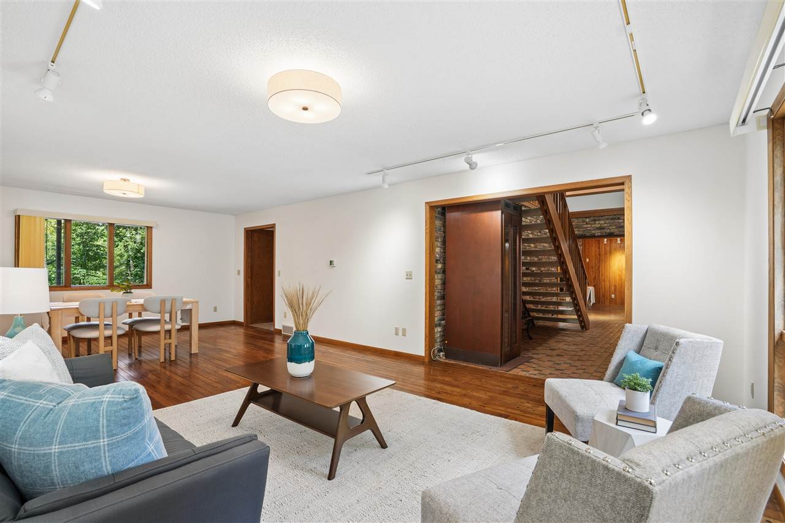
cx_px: 392
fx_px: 371
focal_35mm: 17
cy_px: 262
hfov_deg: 93.3
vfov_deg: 70.4
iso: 400
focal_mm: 17
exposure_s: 1/15
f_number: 9
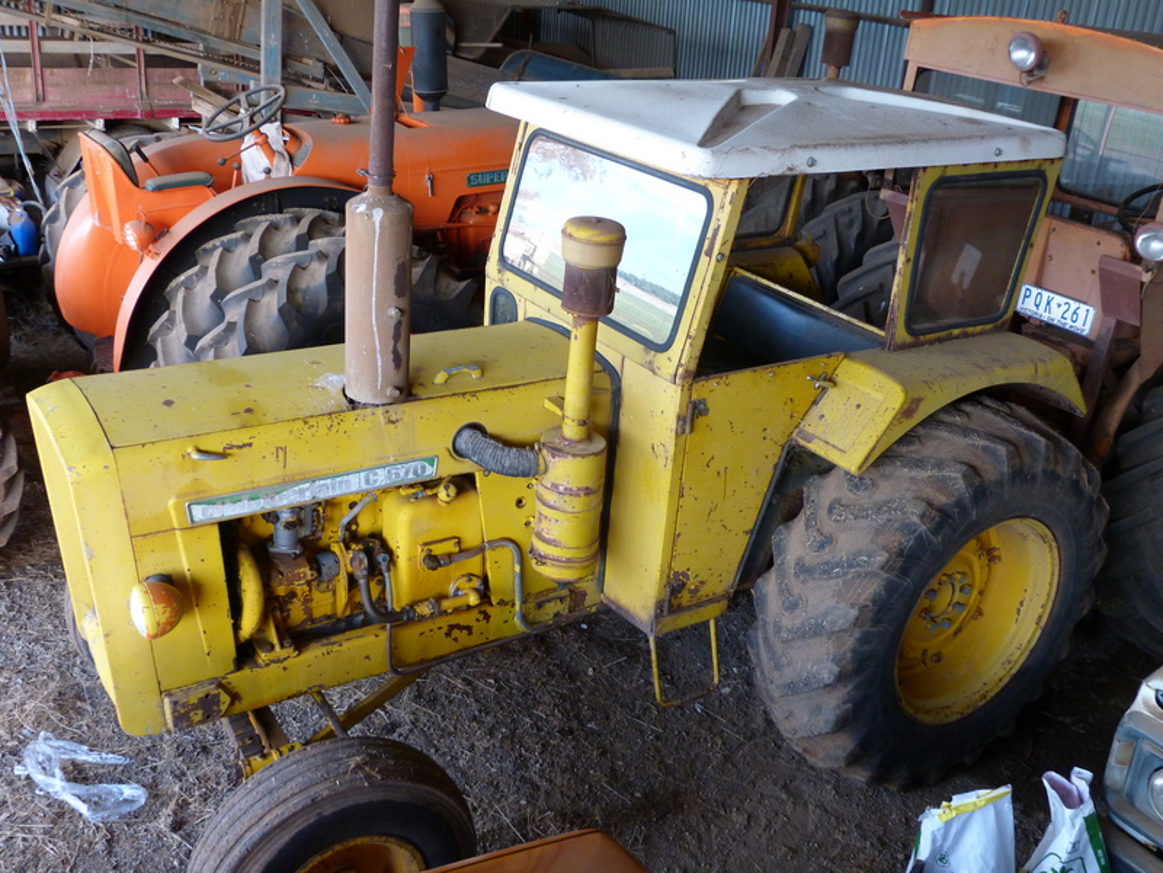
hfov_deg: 52.6
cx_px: 582
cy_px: 436
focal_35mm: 35
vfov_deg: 40.7
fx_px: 1176
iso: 200
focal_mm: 6.3
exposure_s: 1/60
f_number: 3.1
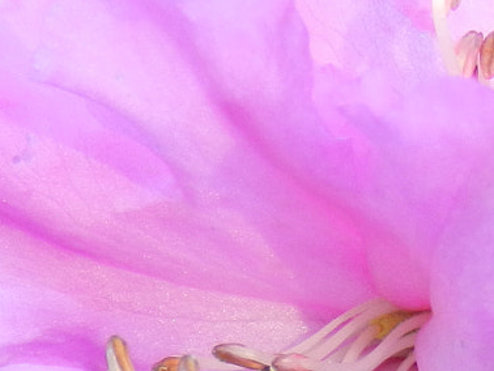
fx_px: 7854
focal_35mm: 550
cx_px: 765
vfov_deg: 2.7
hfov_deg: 3.6
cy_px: 406
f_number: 5
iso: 160
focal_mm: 23.1
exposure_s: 1/40
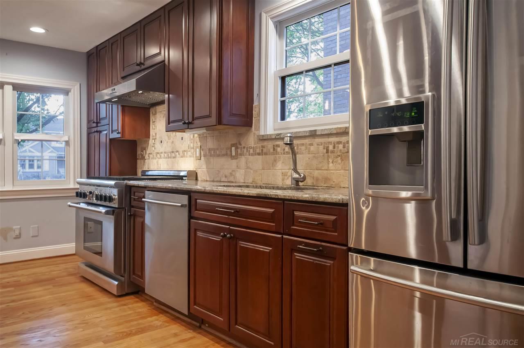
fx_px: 392
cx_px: 262
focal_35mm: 27
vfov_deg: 47.8
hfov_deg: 67.4
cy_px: 174
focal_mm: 18
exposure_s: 1/6
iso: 800
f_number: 5.6
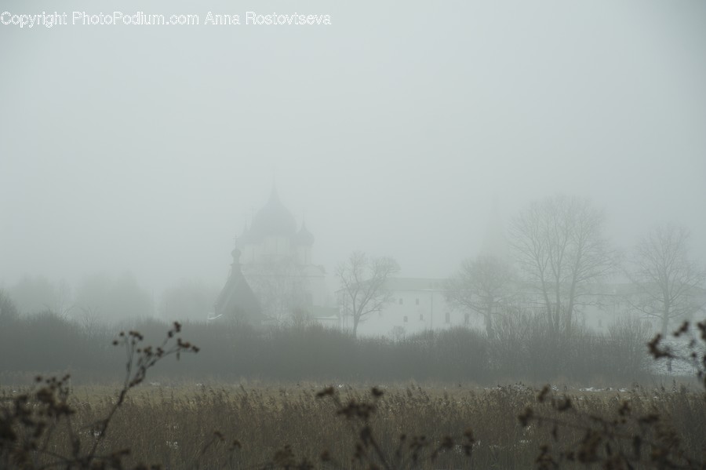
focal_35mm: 75
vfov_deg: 18.2
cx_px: 353
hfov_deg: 27.0
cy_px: 235
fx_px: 1470
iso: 400
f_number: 5.6
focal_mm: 75
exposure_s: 1/250
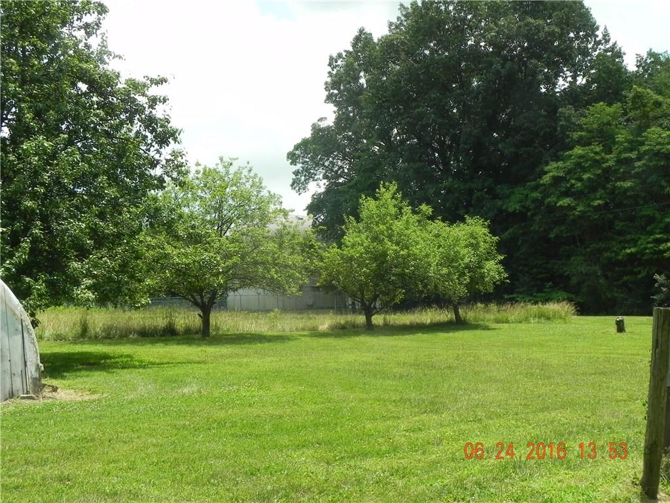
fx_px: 890
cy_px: 252
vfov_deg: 31.5
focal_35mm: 46
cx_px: 335
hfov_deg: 41.2
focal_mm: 8.2
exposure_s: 1/314
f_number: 6.3
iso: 160
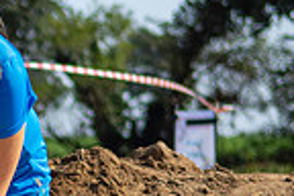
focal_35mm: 359
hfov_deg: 5.6
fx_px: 2932
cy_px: 207
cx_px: -257
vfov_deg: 3.8
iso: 100
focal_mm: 55
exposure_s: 1/6400
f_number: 2.8
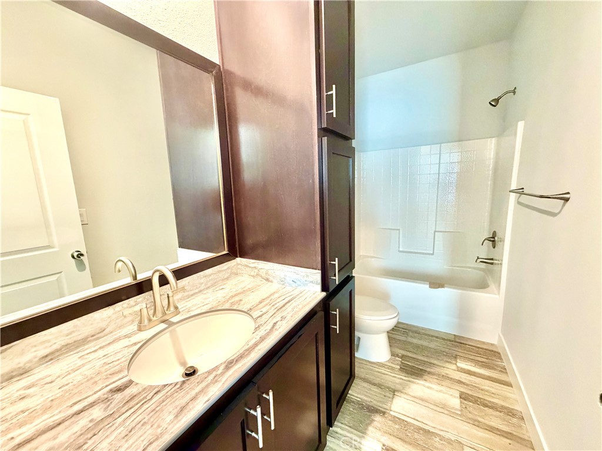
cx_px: 301
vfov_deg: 85.7
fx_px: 243
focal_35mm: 14
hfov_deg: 102.1
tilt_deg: -9.1
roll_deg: +2.5
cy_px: 226
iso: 640
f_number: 2.2
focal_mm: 2.22
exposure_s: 1/60
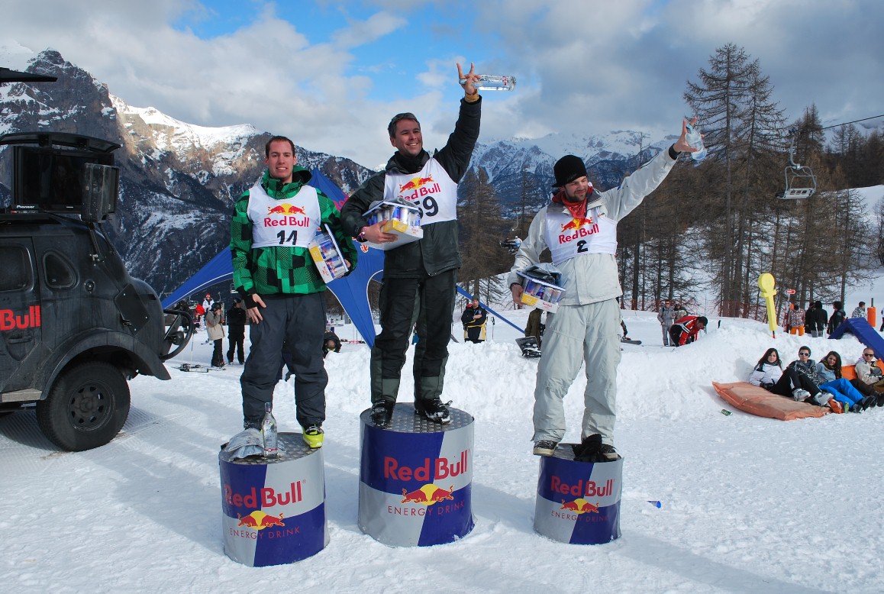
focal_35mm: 33
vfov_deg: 40.2
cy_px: 297
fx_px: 812
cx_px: 442
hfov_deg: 57.1
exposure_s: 1/320
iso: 100
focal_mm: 22
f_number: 9
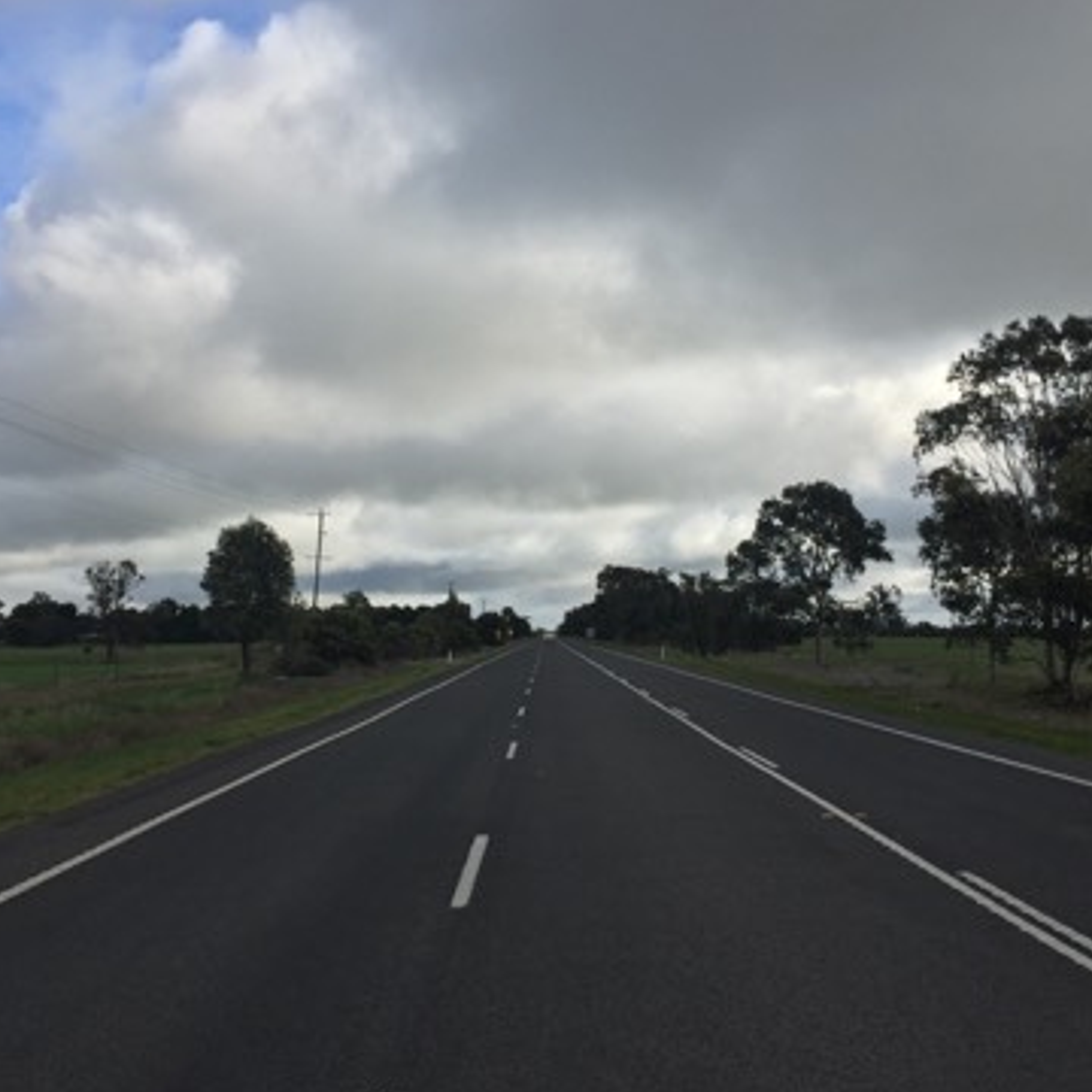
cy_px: 528
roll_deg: -0.6
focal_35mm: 37
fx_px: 1321
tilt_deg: +5.3
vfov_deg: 44.9
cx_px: 546
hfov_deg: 44.9
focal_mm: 4.15
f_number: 2.2
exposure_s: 1/1980
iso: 32
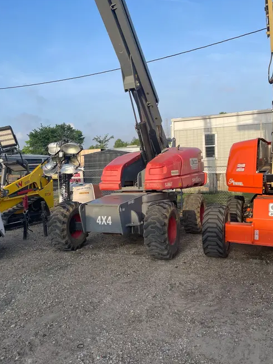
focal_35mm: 29
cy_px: 182
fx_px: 305
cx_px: 126
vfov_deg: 61.7
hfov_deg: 48.2
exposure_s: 1/1855
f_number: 1.6
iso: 32
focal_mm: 4.2
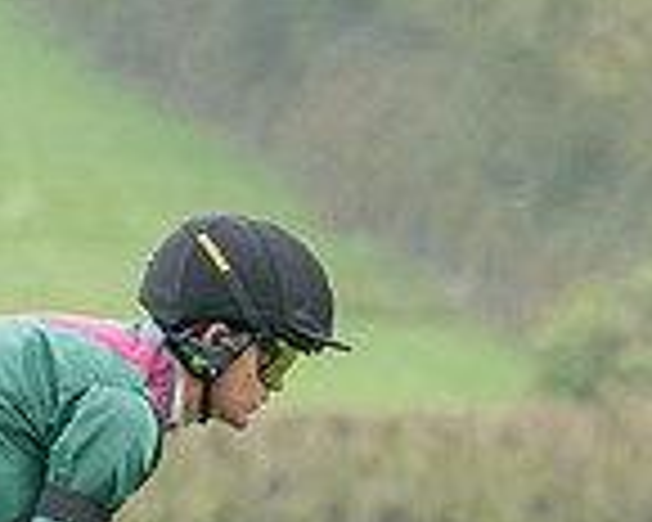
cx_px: 135
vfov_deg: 2.0
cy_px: 923
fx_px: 15129
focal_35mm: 784
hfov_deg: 2.5
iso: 400
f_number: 2.8
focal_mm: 110
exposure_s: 1/1250
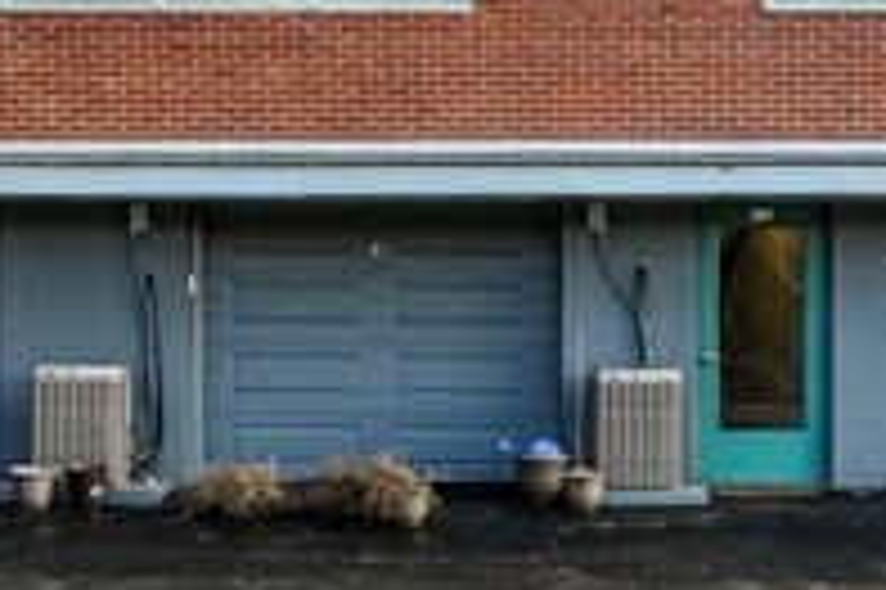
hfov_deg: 27.0
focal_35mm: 75
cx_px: 486
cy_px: 248
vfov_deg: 18.1
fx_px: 1845
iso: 100
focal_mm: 18.5
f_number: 8
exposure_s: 1/40
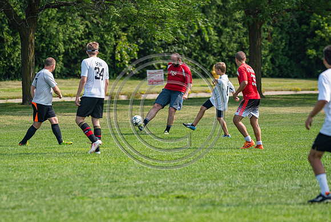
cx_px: 147
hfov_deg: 5.4
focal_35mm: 384
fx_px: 3536
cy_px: 96
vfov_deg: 3.6
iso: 400
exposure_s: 1/3200
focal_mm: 200
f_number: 3.2
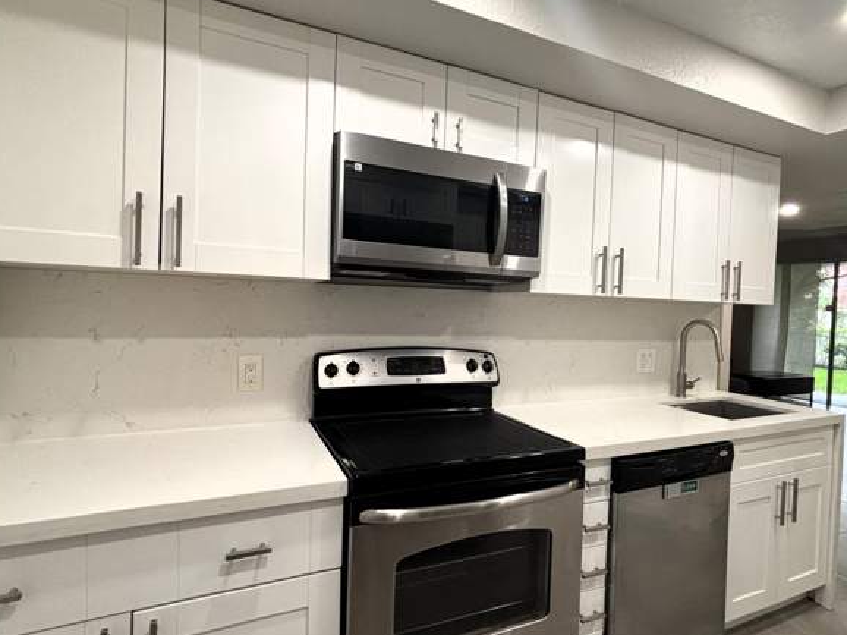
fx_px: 440
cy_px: 323
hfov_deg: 87.7
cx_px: 451
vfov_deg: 71.6
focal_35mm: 18
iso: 200
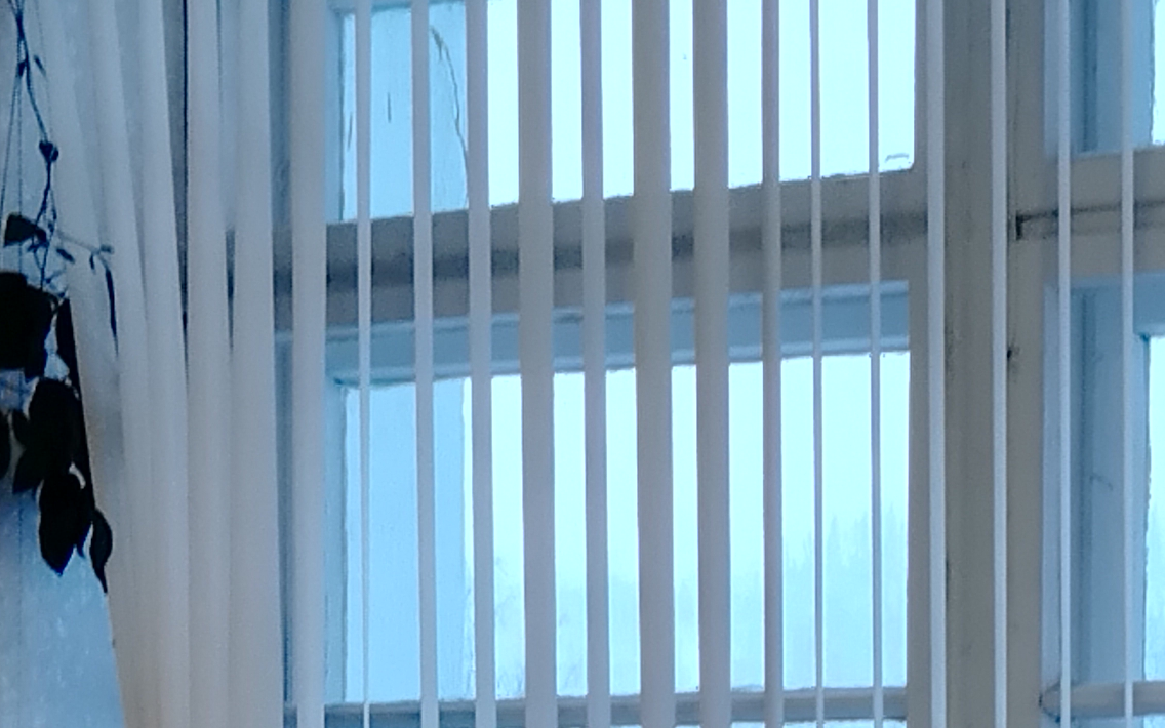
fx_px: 4858
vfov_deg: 8.3
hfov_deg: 13.6
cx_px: 1043
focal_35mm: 153
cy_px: 1319
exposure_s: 1/50
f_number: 1.8
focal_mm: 6.24
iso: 398
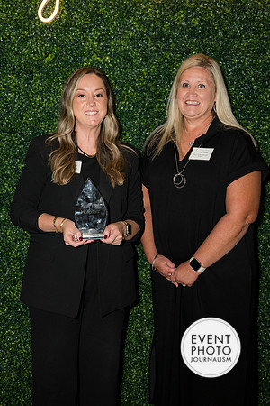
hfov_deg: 22.3
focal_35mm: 61
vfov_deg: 32.9
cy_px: 203
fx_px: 686
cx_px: 135
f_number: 5
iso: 640
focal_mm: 61
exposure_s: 1/160
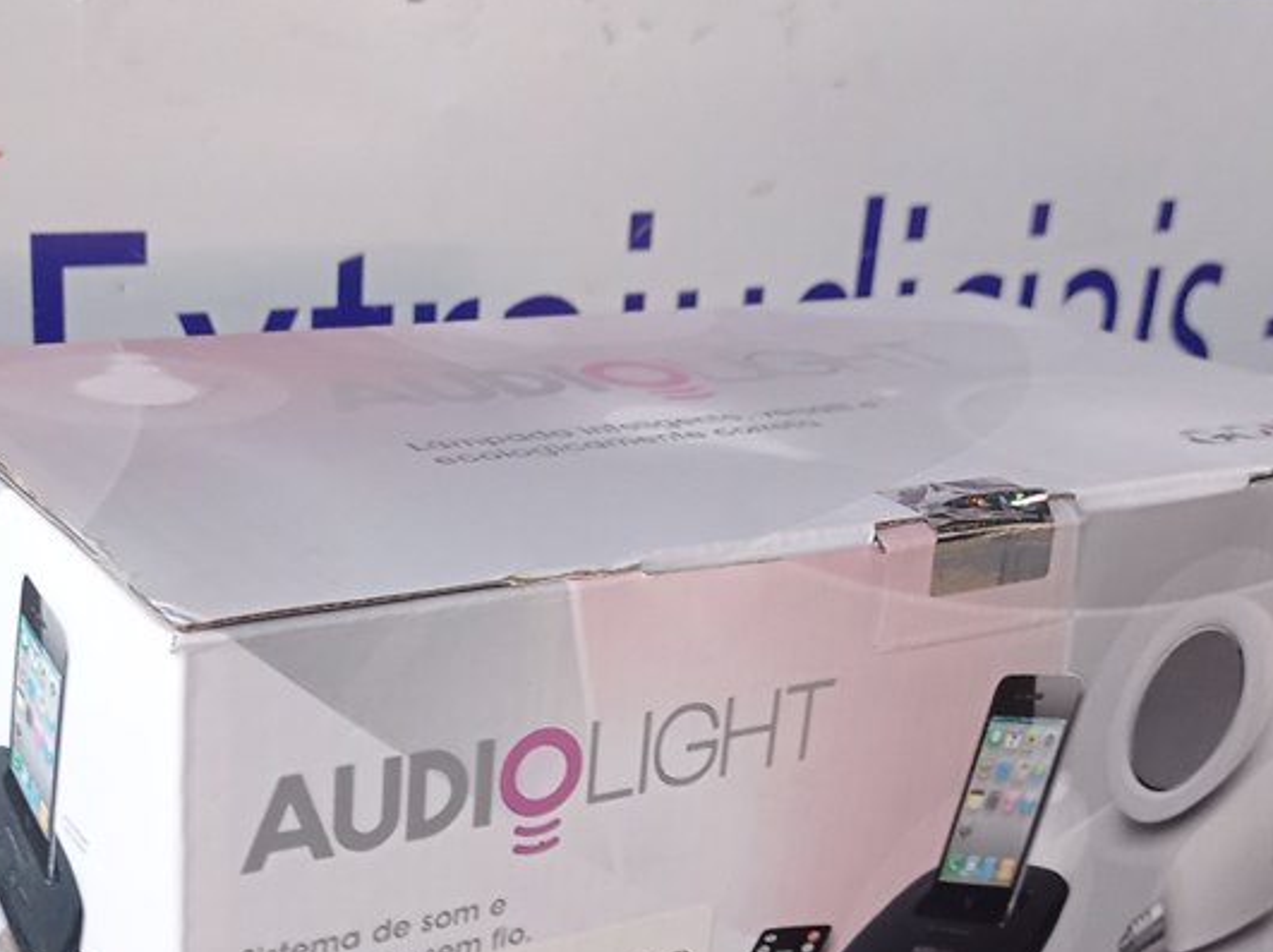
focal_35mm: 54
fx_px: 1984
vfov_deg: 26.7
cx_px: 508
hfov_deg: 35.5
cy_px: 676
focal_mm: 4.7
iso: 447
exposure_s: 1/30
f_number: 1.79
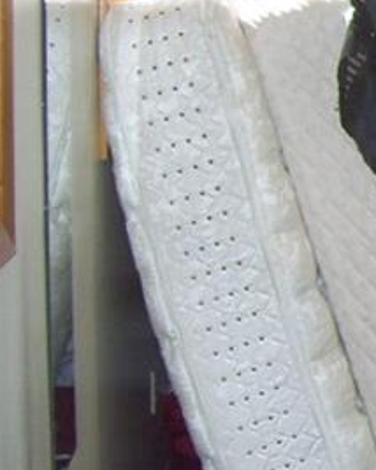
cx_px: 799
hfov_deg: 10.4
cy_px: 123
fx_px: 1866
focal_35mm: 134
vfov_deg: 14.3
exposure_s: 1/60
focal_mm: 6
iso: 160
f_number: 2.7
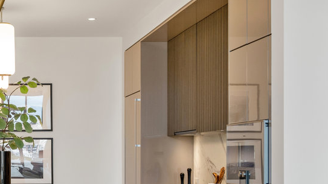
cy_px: 177
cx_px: -22
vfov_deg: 14.7
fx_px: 704
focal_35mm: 81
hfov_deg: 24.6
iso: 400
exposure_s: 1/20
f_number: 7.1
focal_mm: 35
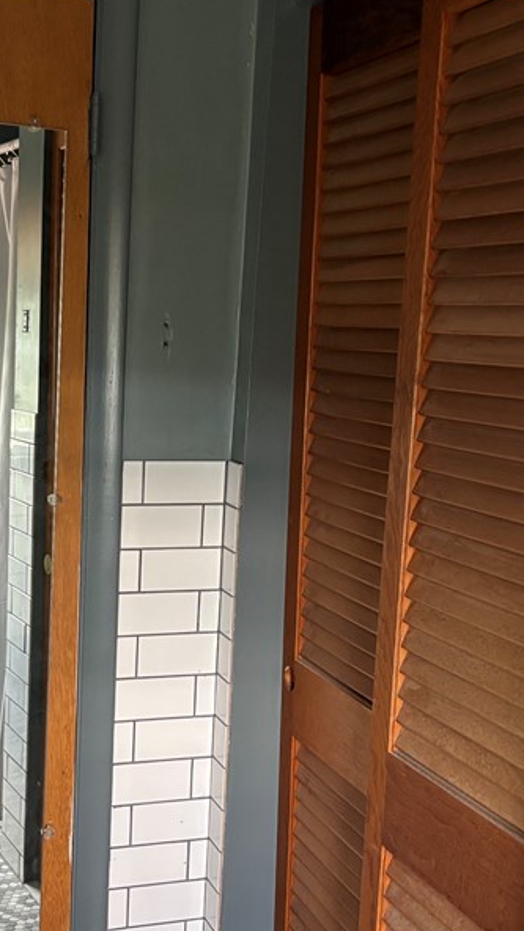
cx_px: 134
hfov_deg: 24.2
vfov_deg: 42.0
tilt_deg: -10.2
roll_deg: -1.6
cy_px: 535
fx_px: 1210
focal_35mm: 49
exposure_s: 1/60
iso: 250
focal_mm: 5.96
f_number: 1.6
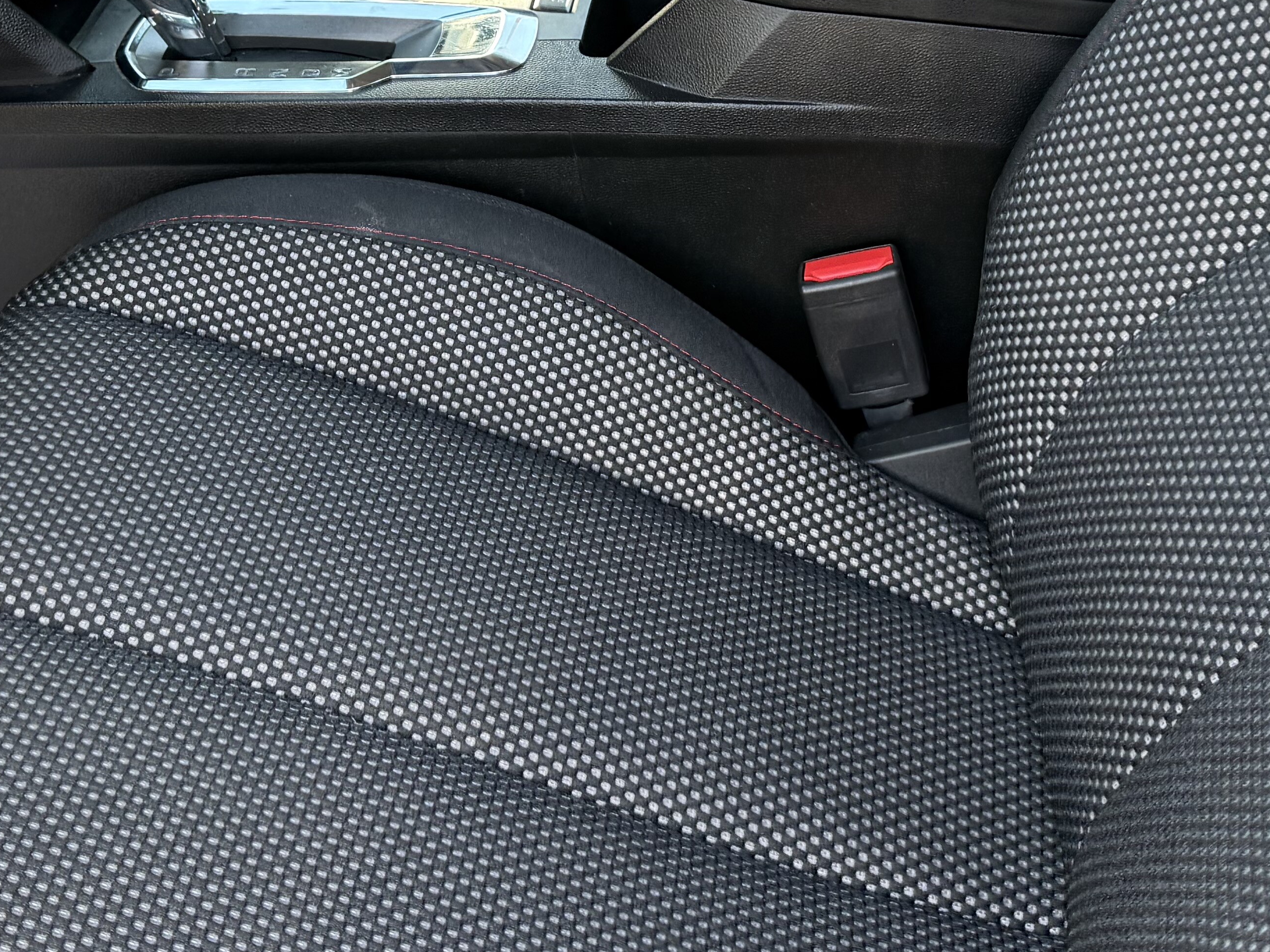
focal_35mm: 53
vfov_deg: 26.5
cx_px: 558
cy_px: 79
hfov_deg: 36.1
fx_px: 1944
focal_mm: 6.76
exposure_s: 1/190
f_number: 1.78
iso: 200
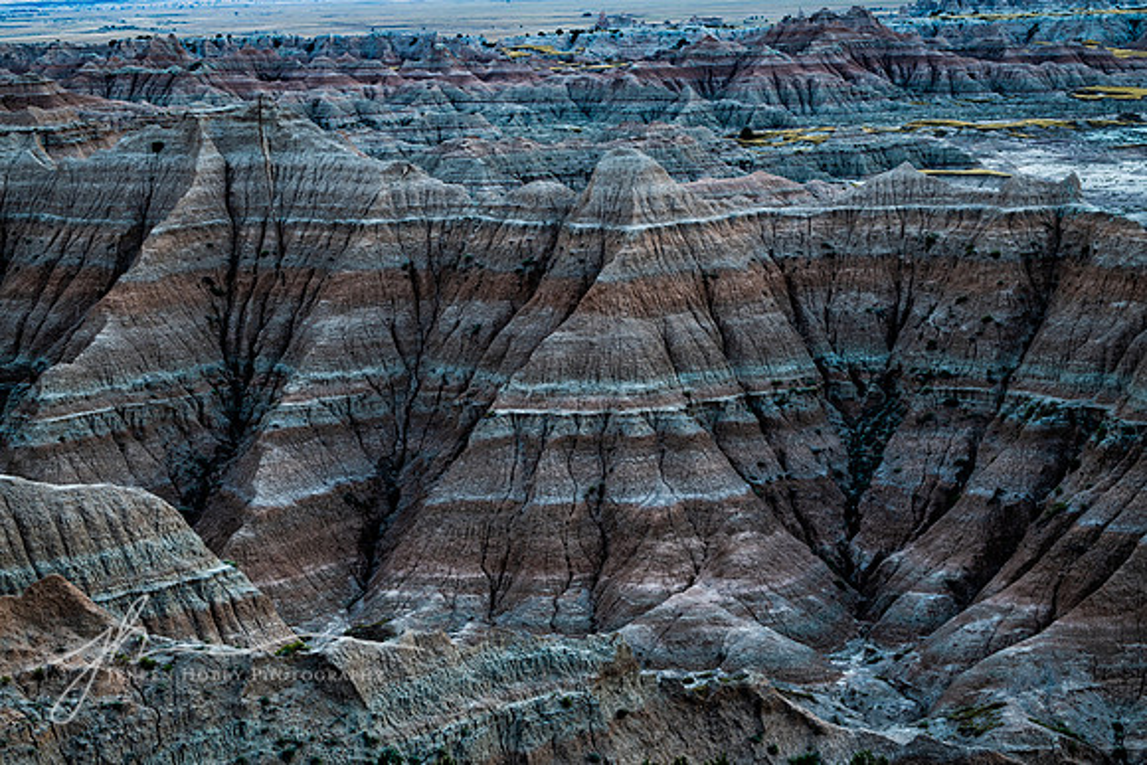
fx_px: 2840
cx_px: 574
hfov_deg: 22.8
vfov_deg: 15.3
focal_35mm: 89
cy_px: 364
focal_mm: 85
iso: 64
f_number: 8
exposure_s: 1/5
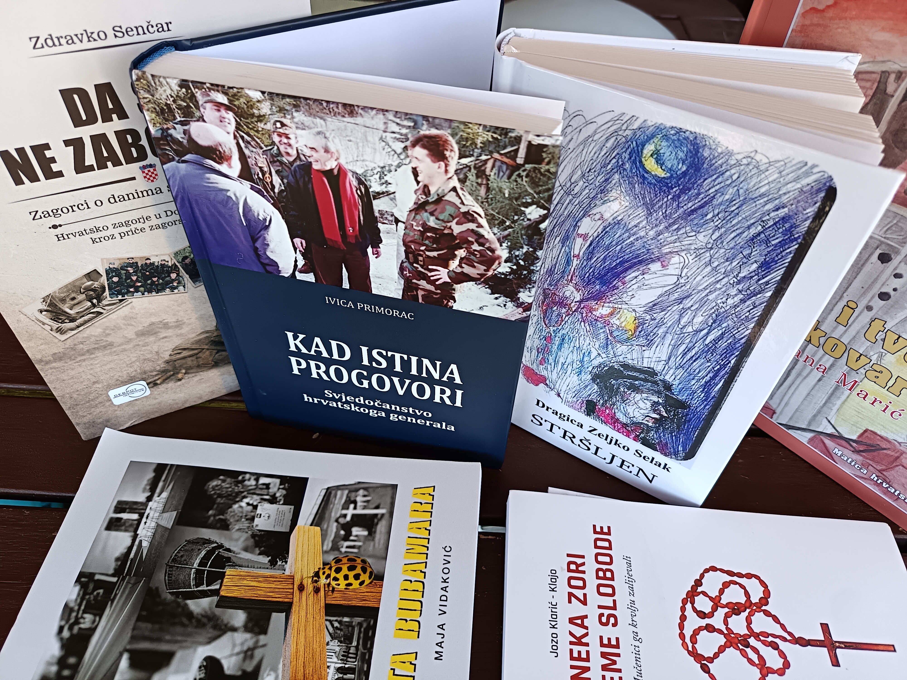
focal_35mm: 24
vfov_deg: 56.8
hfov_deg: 71.6
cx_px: 454
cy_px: 340
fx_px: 629
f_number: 1.75
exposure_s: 1/100
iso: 219
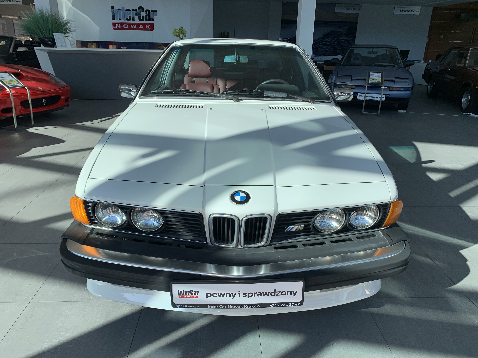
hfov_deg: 67.3
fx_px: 359
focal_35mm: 26
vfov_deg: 53.1
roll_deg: -1.2
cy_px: 179
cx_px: 239
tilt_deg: -19.3
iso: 25
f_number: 1.8
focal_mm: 4.25
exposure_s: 1/701
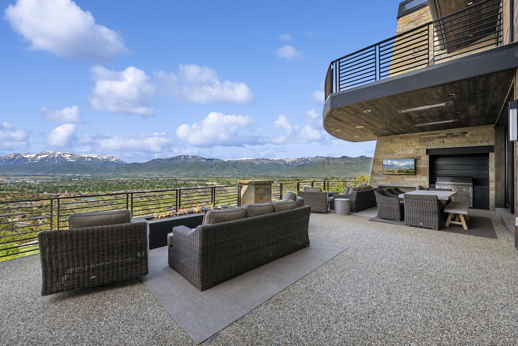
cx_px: 259
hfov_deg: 104.2
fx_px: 202
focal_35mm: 14
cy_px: 173
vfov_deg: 81.3
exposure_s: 1/4000
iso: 1600
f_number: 7.1
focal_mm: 14
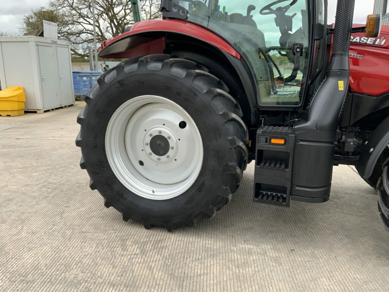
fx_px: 326
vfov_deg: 48.2
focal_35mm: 29
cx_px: 194
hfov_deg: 61.7
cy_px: 146
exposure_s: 1/380
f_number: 1.8
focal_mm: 3
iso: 16
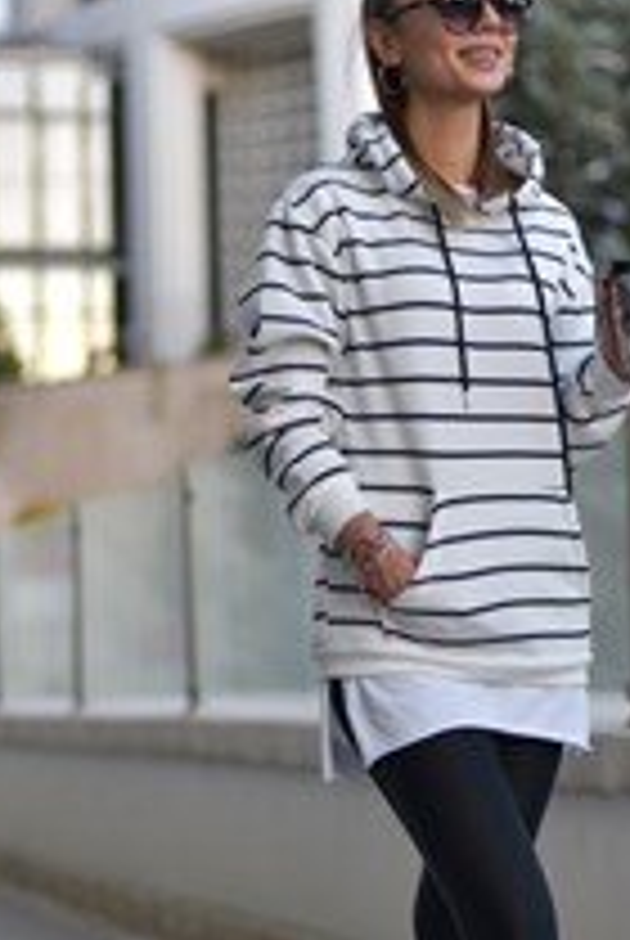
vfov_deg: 18.3
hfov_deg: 12.4
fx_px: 2904
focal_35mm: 111
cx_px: 418
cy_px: 621
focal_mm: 50
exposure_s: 1/1600
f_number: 2
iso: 1250
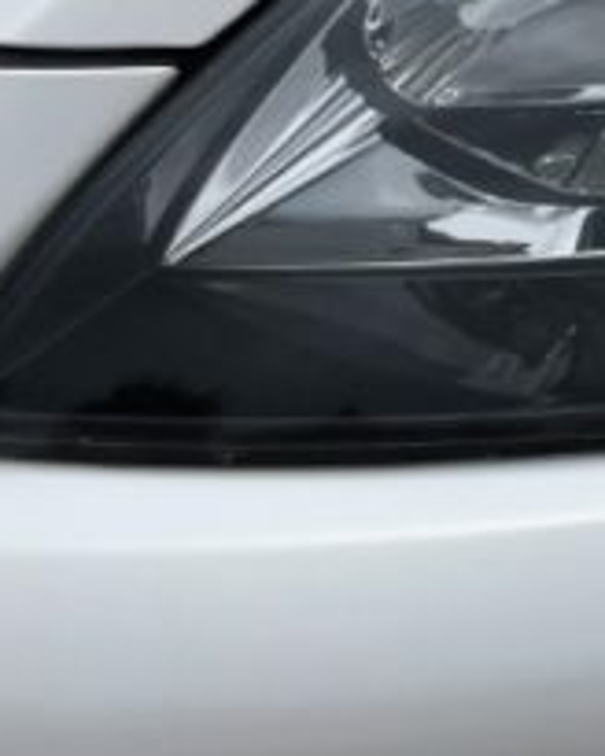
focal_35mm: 76
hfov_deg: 17.8
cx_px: 941
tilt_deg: -40.3
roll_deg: +1.5
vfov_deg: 24.2
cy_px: 53
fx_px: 1701
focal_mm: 4.15
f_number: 2.2
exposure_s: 1/3497
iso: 25
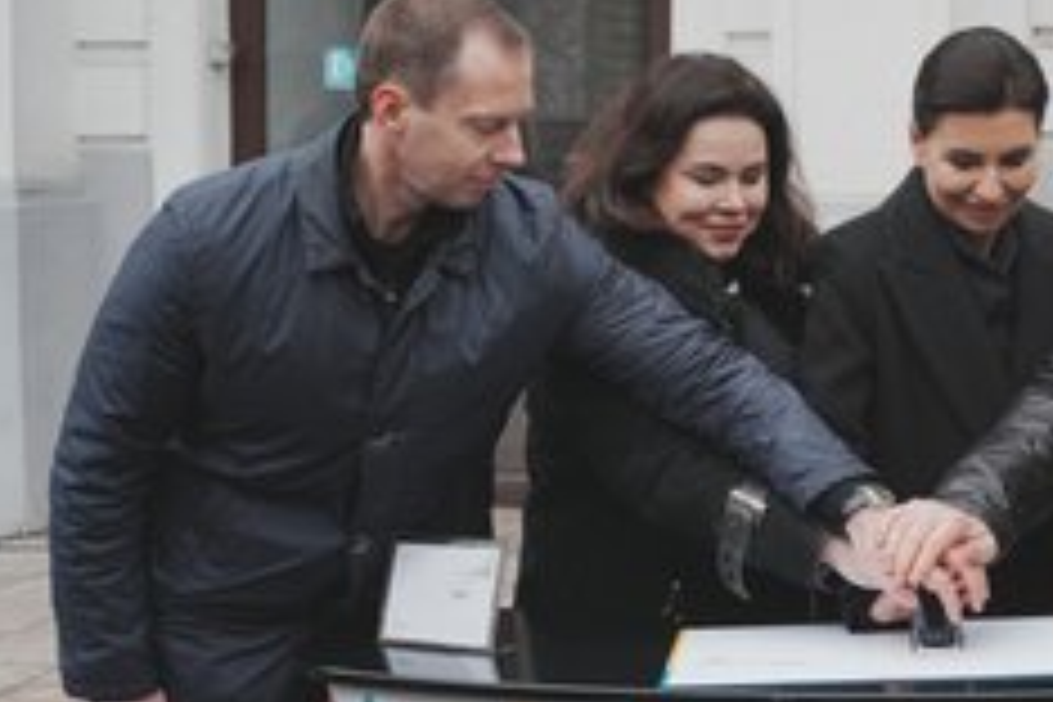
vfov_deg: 16.6
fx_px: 2398
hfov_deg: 24.3
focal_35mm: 82
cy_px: 225
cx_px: 878
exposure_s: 1/250
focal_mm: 48
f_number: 5.6
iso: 400
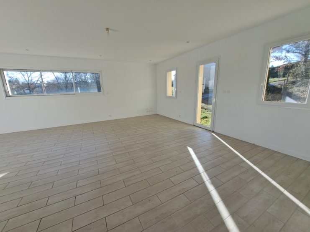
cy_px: 116
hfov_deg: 106.2
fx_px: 116
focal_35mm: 13
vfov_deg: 89.9
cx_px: 155
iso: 50
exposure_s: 1/331
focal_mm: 1.74
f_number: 2.2
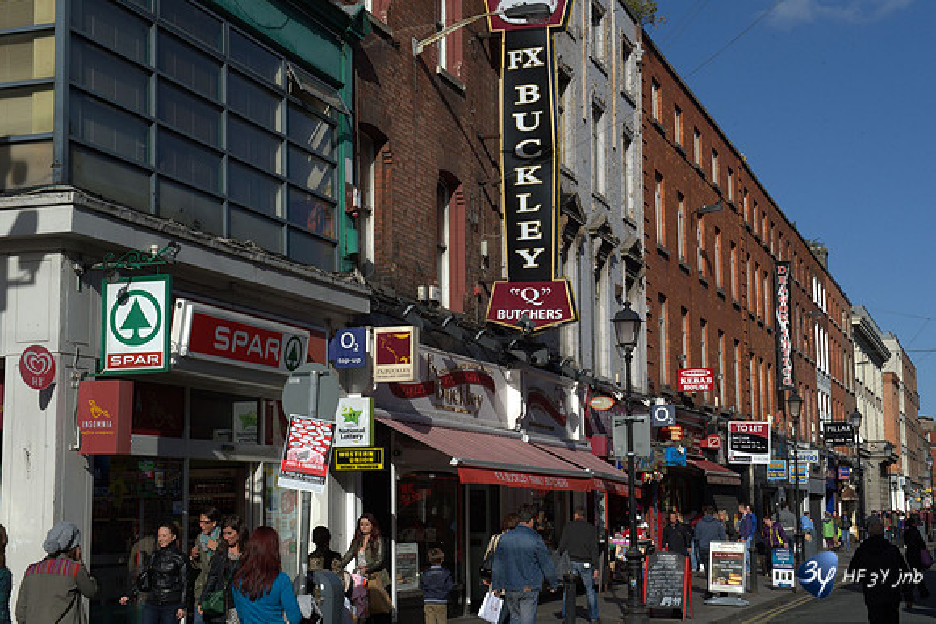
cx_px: 468
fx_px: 1508
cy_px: 312
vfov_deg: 23.4
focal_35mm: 58
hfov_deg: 34.5
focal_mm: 58
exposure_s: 1/640
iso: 800
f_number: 13
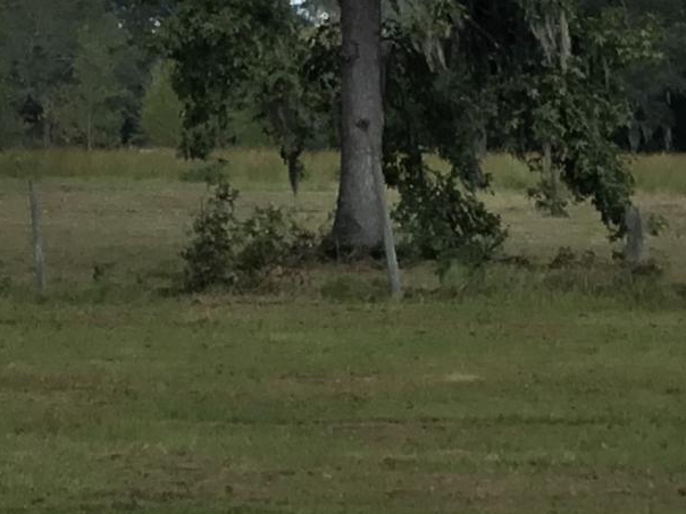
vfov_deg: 9.6
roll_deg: +0.1
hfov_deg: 12.8
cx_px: 192
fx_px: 3052
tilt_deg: +2.1
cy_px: 43
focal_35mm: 154
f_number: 2.4
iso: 25
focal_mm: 3.3
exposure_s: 1/1698
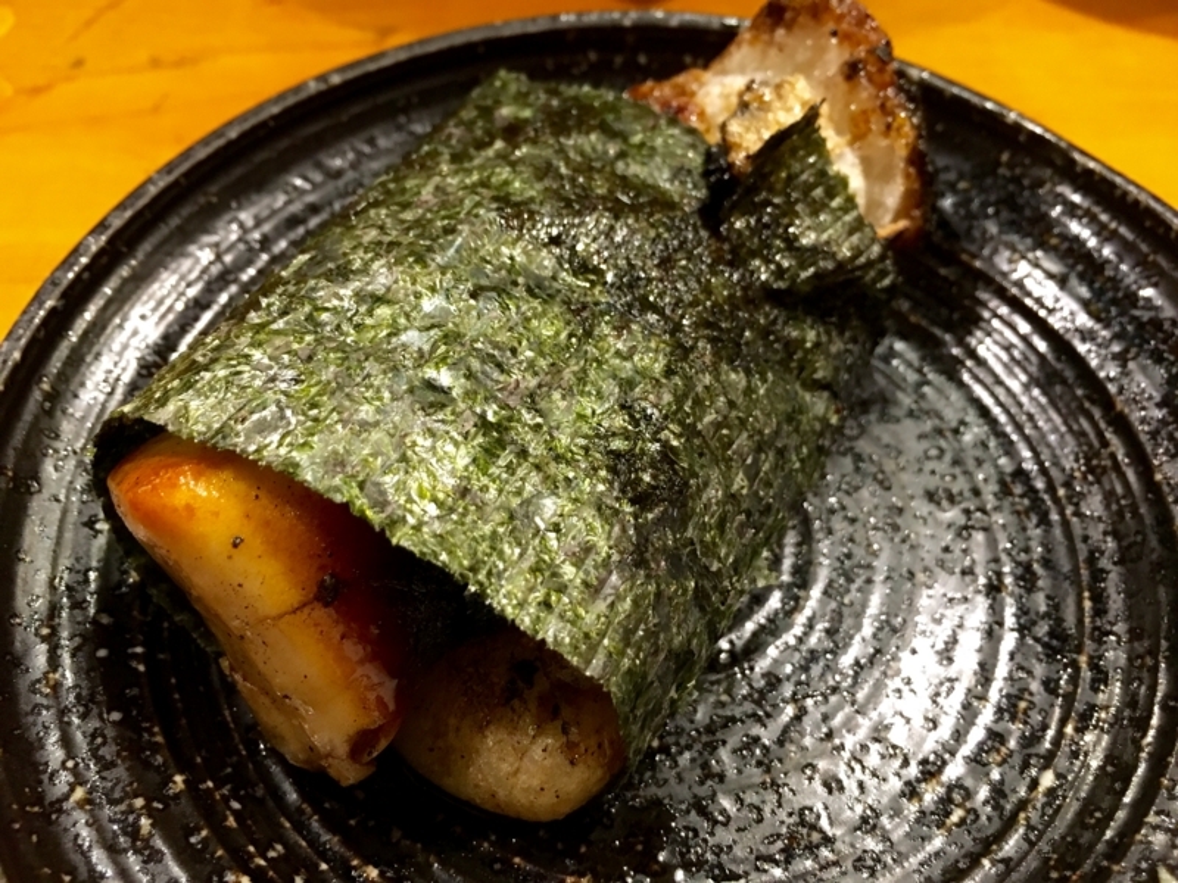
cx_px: 589
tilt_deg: -54.3
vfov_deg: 48.2
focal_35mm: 29
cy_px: 442
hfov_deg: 61.7
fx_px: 987
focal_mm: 4.15
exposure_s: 1/20
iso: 200
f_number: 2.2
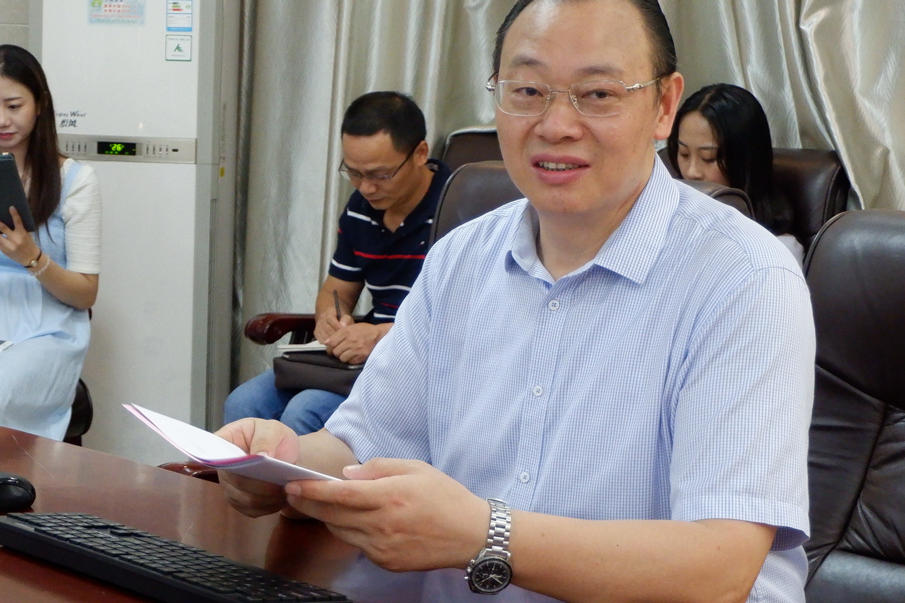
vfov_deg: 15.9
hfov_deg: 23.6
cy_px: 323
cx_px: 410
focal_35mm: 86
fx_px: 2162
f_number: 4.5
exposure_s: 1/52
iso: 2500
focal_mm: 25.6
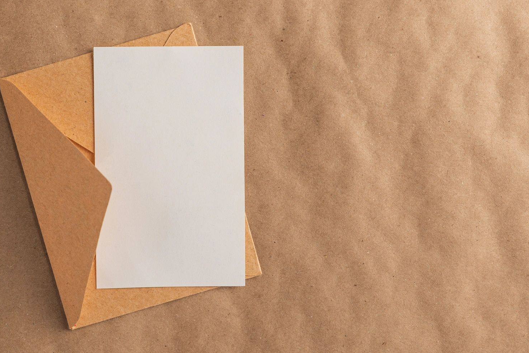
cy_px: 156
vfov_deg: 18.9
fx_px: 1058
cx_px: 159
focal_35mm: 72
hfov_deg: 27.8
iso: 100
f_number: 8
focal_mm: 50
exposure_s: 1/125
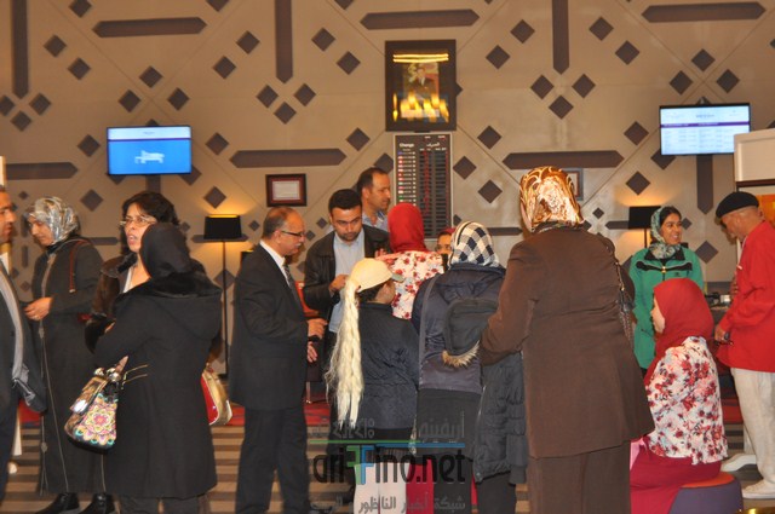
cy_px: 257
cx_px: 388
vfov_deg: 19.7
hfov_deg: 29.3
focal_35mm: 69
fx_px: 1484
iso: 800
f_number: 5.3
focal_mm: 46
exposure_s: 1/60
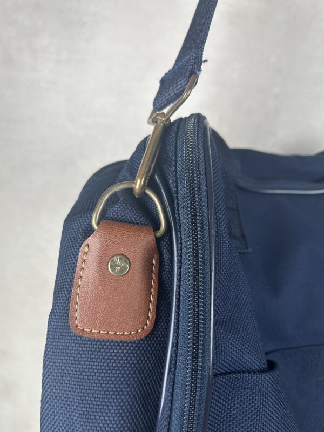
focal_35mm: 26
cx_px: 162
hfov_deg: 53.1
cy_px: 216
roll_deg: -8.2
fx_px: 324
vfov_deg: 67.3
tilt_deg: -16.3
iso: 40
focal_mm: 5.7
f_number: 1.5
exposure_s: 1/100
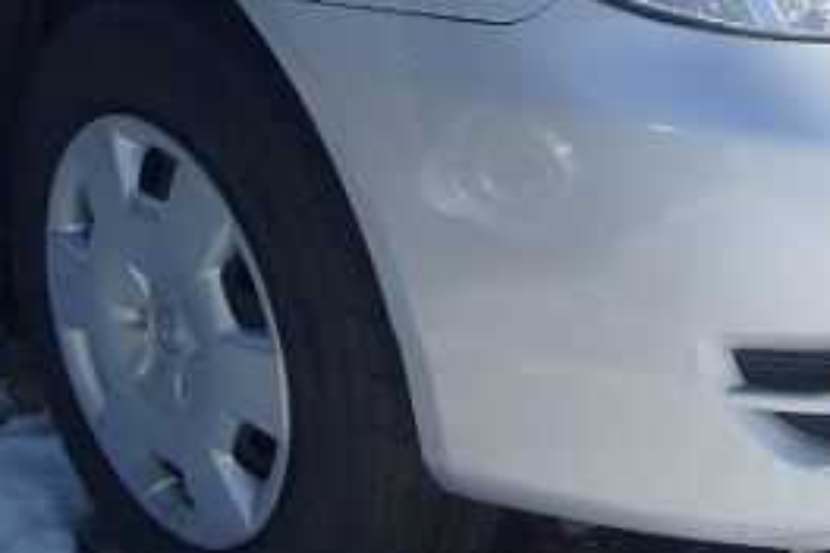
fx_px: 2859
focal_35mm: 124
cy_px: -149
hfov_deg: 16.5
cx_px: 528
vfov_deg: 10.8
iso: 80
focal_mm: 5.8
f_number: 7.1
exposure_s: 1/250
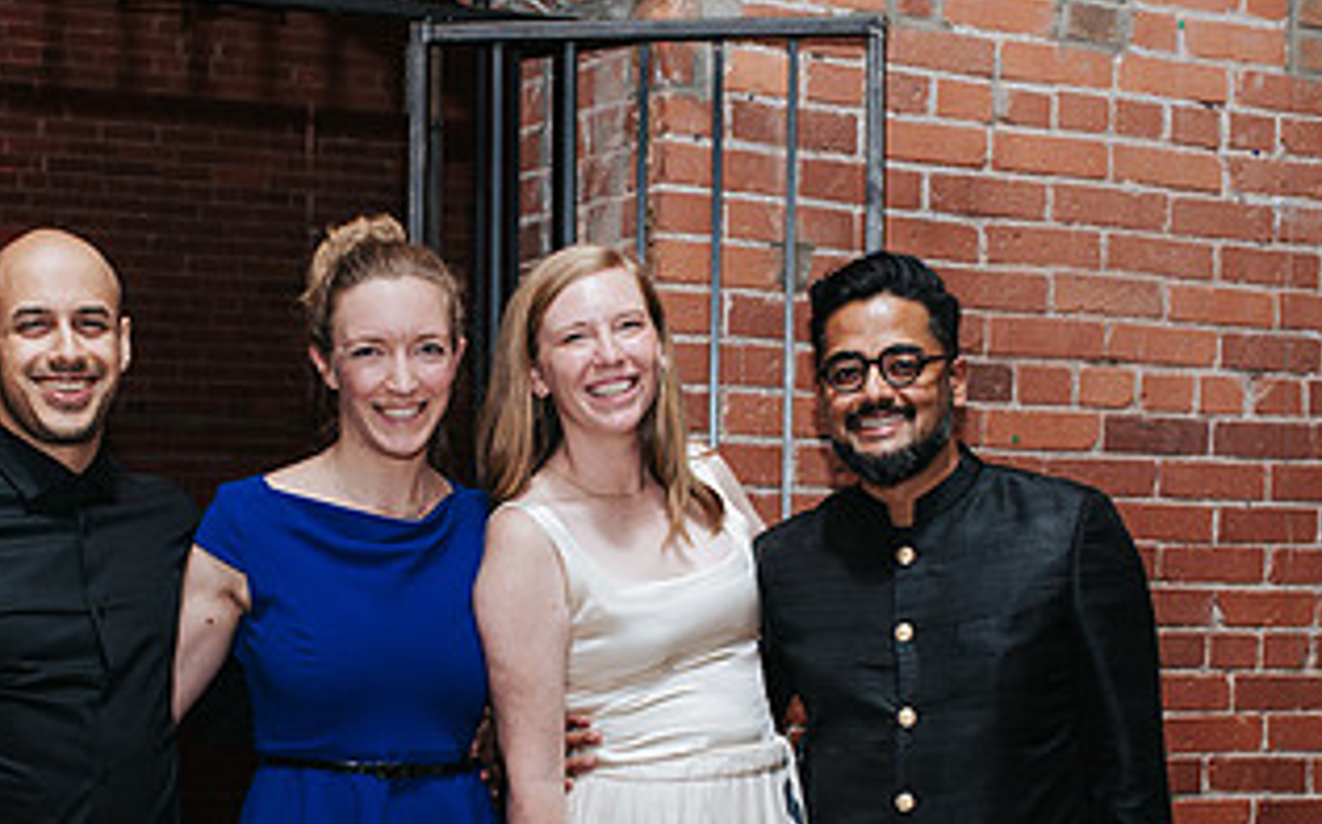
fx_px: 2448
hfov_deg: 30.0
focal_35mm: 68
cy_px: 694
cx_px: 456
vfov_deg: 18.9
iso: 800
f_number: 4
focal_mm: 35
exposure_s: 1/200
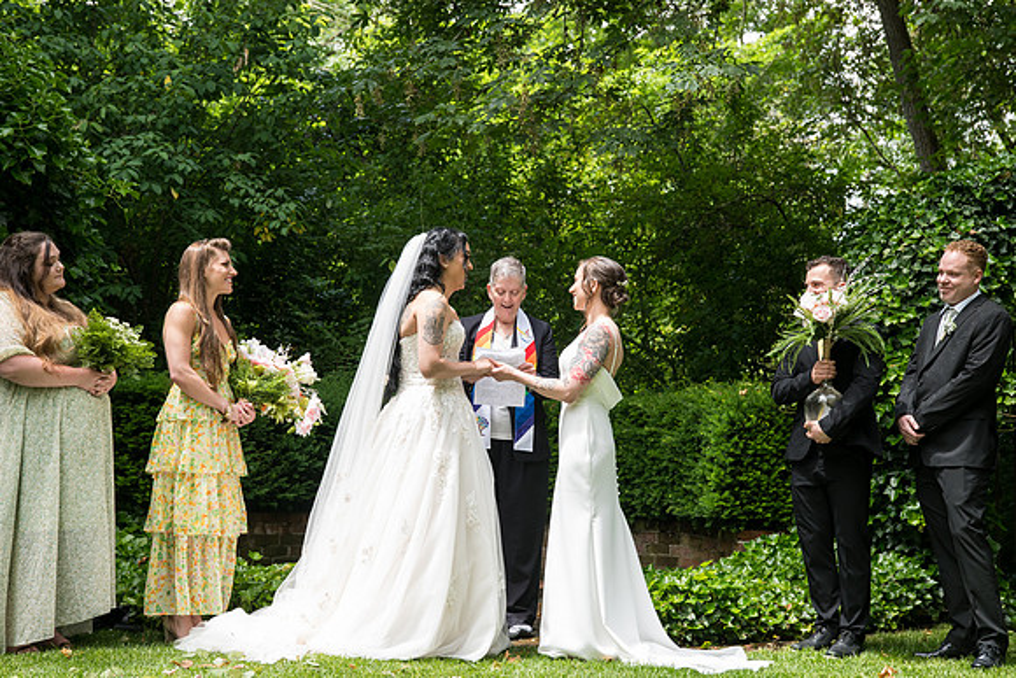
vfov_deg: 24.2
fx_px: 1581
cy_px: 339
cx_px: 508
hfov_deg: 35.6
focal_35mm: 56
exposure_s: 1/400
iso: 500
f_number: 5
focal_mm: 56
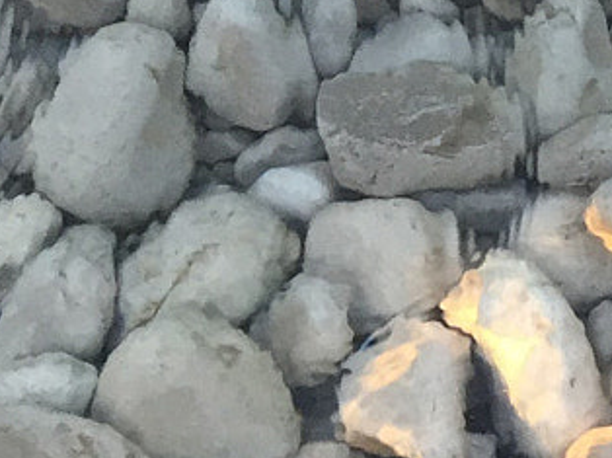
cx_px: 1485
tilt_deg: -81.5
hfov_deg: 11.1
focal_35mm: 148
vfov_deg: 9.8
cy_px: 645
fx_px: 2615
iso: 32
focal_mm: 4.15
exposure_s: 1/40
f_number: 2.2
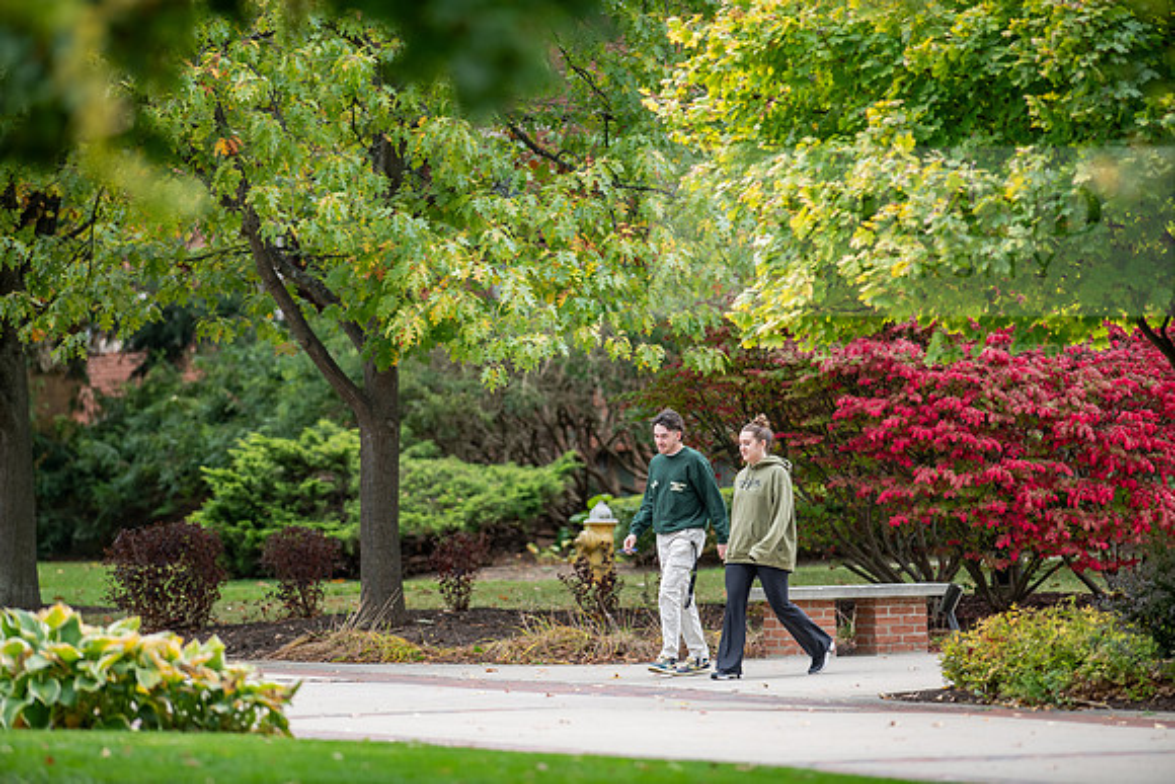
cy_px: 392
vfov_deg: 4.6
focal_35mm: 300
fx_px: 9793
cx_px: 588
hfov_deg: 6.9
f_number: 3.2
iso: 320
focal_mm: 300
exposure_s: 1/500
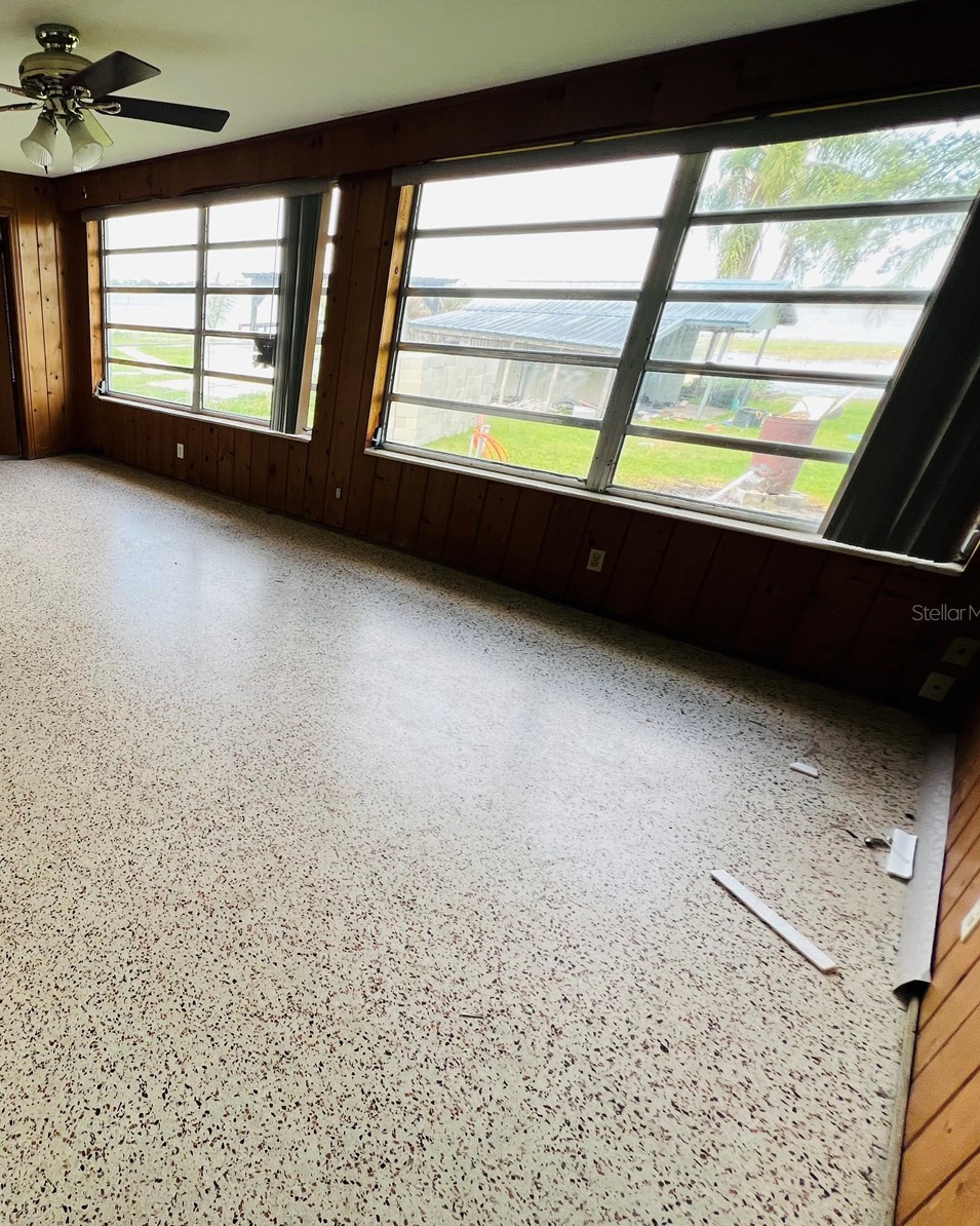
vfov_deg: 89.6
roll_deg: -1.1
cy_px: 612
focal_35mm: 17
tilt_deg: -26.7
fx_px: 616
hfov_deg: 69.1
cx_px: 188
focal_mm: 1.57
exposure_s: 1/99
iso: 50
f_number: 1.8
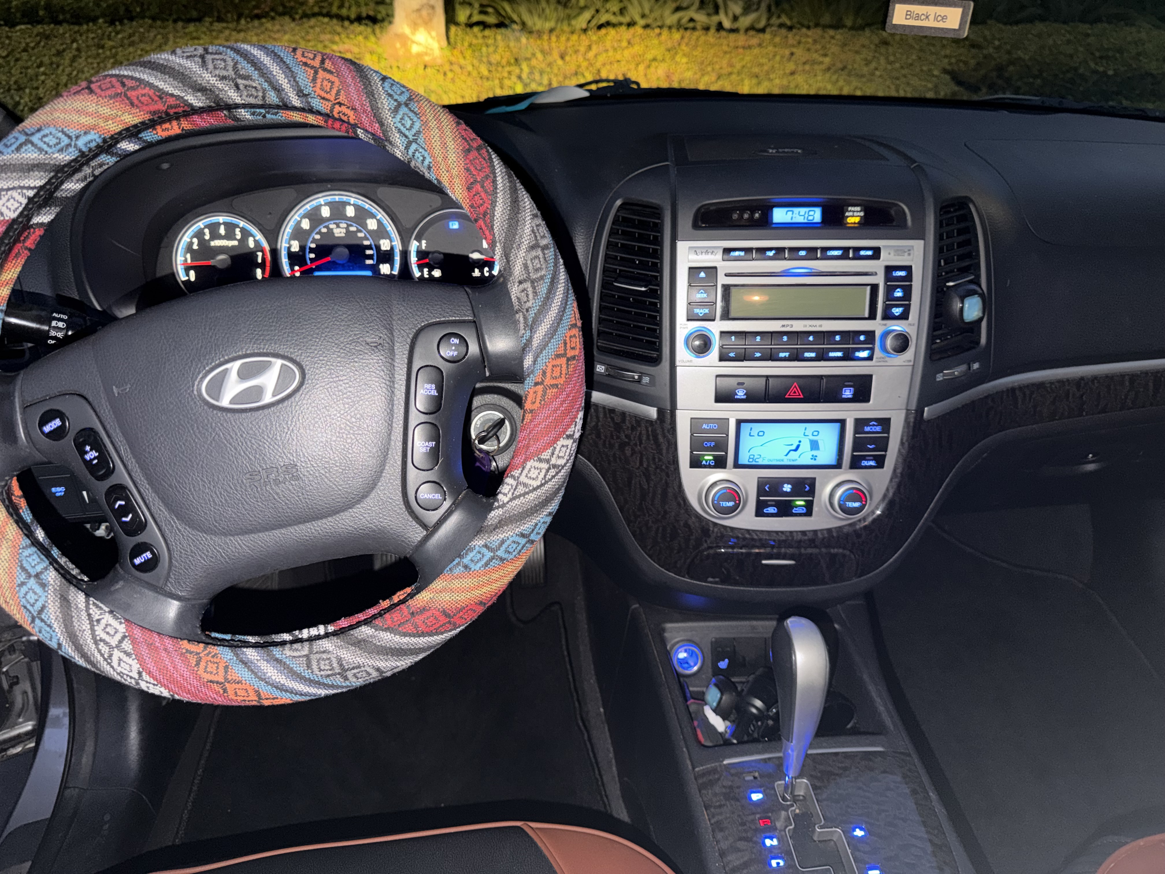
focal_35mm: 24
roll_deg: -0.6
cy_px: 437
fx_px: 808
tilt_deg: -29.6
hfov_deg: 71.6
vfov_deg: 56.8
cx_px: 582
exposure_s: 1/4
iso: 64
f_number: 1.78
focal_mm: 6.76
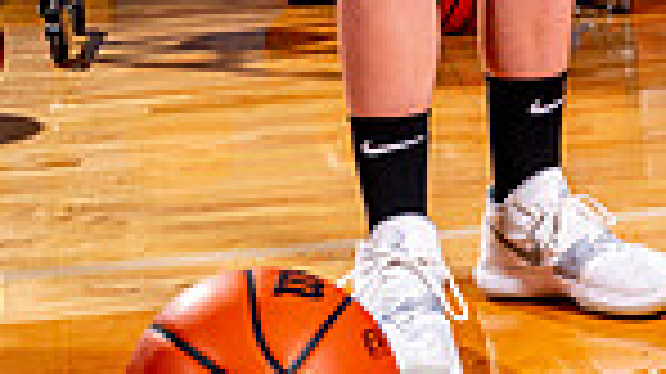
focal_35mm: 121
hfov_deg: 17.4
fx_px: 2135
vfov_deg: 9.1
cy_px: -505
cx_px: 641
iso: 100
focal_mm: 38
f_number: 5.6
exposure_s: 1/125
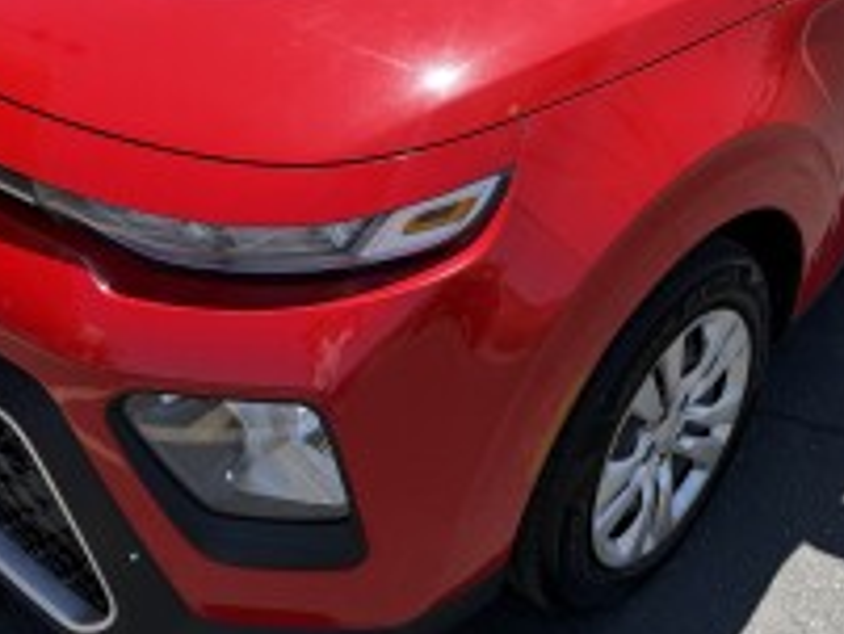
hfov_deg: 42.8
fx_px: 1073
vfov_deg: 31.7
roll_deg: -3.0
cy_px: 90
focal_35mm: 44
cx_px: 477
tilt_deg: -26.1
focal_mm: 6.76
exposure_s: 1/2299
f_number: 1.78
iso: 80
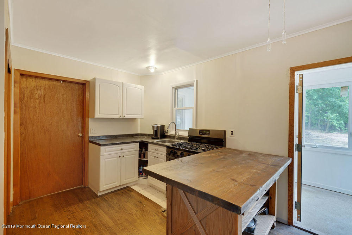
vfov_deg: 73.8
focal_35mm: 16
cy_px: 118
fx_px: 156
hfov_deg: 96.7
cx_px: 176
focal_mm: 16
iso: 400
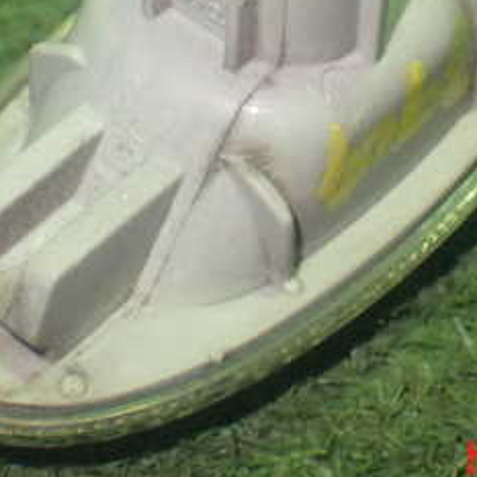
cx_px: 315
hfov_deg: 14.2
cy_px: 27
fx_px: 1918
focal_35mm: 123
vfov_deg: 14.0
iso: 800
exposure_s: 1/50
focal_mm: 9.65
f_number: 3.3
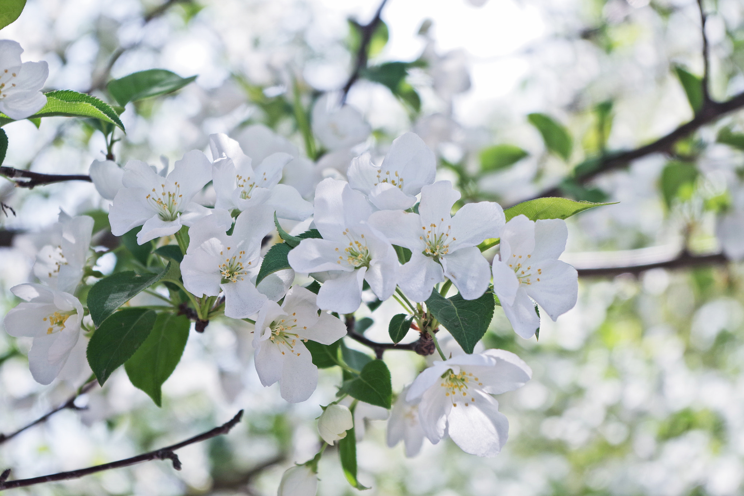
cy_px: 248
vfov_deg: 16.6
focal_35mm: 82
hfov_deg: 24.8
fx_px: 1694
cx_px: 372
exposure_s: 1/200
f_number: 7.1
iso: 100
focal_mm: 55
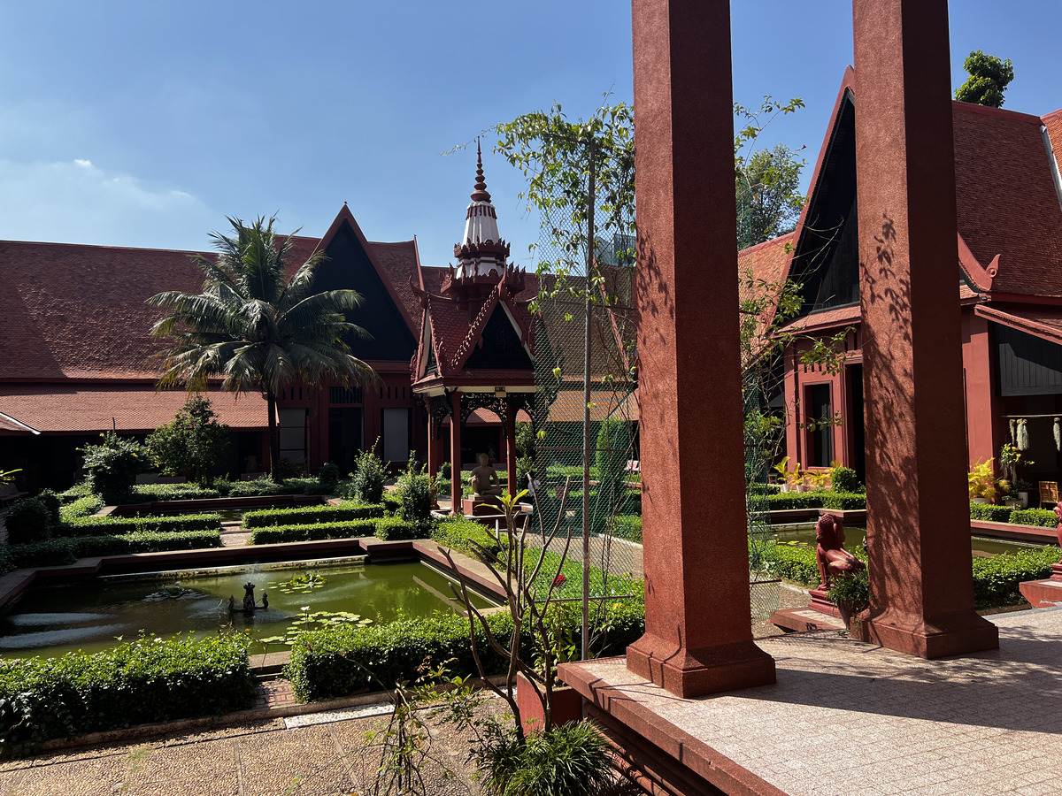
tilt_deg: +2.4
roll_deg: +1.1
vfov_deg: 53.1
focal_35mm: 26
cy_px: 398
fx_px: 798
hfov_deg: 67.3
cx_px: 531
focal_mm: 5.7
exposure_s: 1/3077
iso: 50
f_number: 1.5
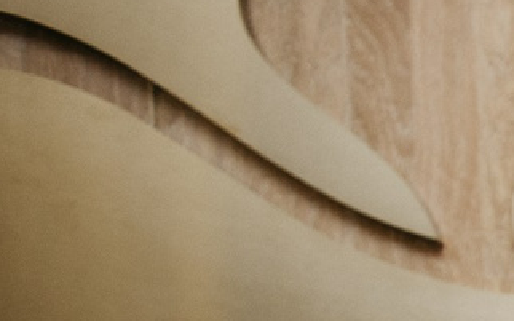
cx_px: 2005
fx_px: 3179
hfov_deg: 7.1
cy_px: 1061
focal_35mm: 227
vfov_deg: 5.4
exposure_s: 1/160
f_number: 4
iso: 200
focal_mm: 28
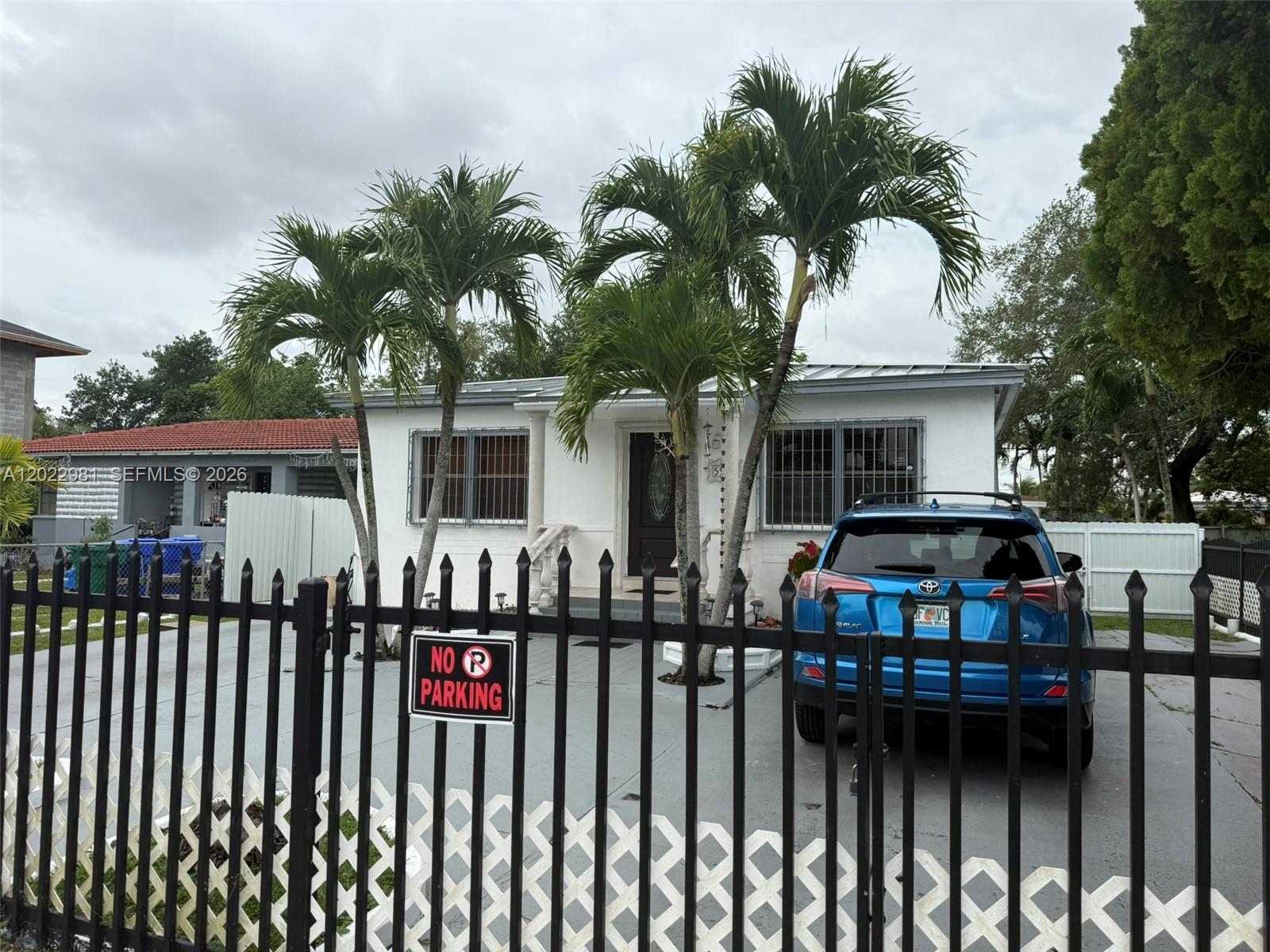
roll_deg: -0.5
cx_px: 635
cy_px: 476
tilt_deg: +5.8
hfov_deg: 71.6
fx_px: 881
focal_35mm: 24
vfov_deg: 56.8
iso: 80
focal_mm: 6.76
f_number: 1.78
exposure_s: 1/2907
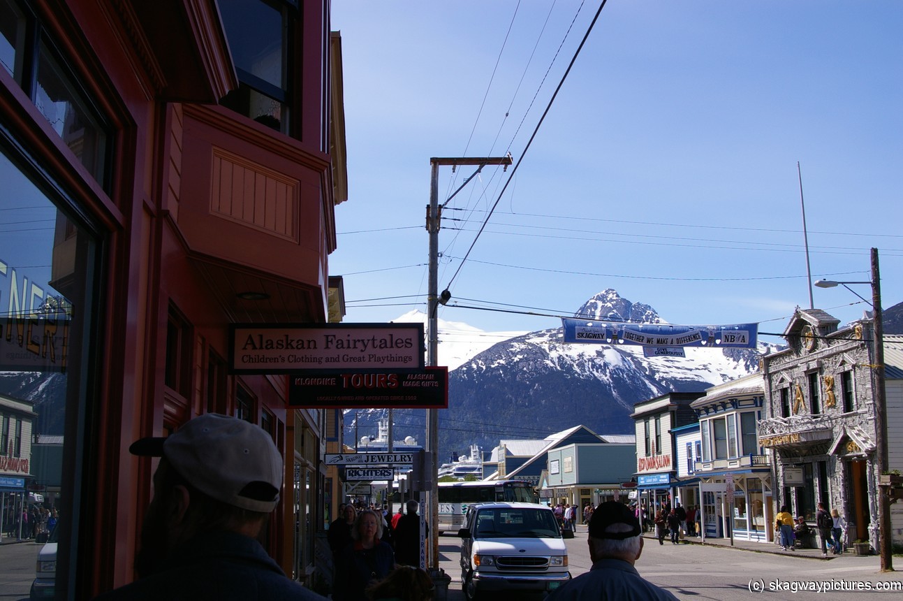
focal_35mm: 39
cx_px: 452
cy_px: 300
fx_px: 977
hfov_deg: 49.6
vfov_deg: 34.2
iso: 200
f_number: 13
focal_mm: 26
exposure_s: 1/250
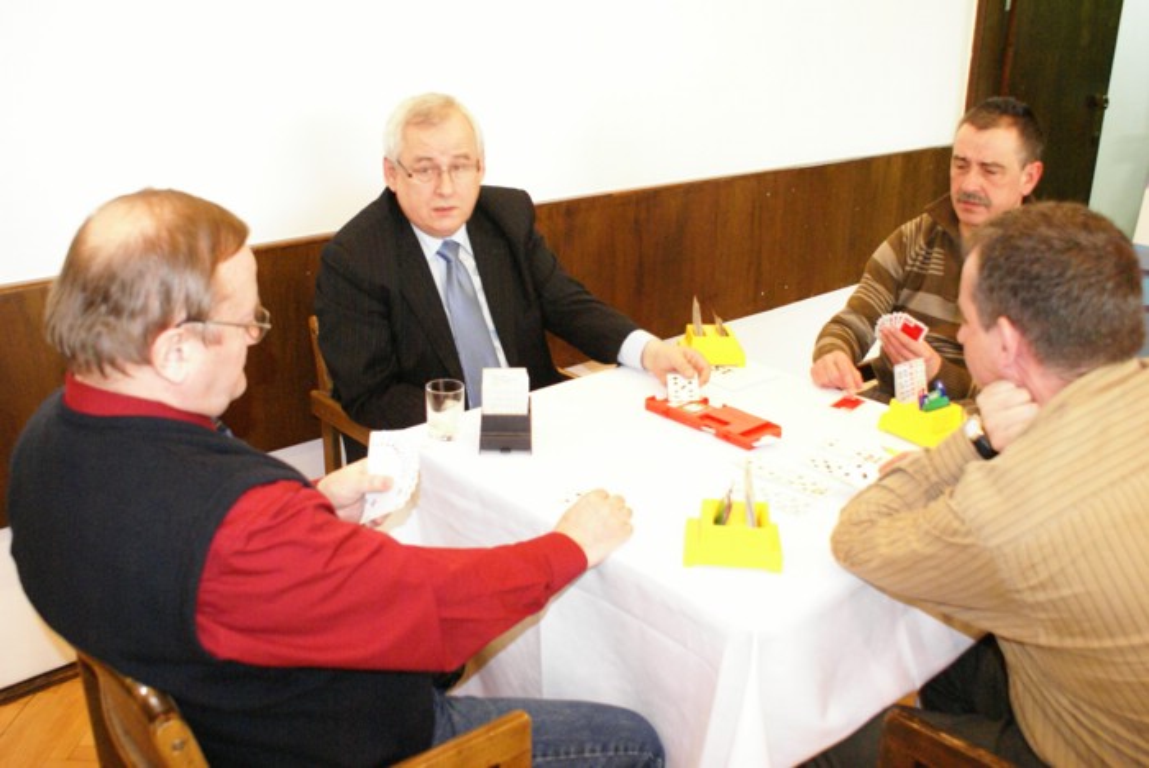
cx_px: 574
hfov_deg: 57.2
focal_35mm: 33
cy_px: 384
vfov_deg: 40.0
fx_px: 1054
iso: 1600
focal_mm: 22
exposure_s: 1/20
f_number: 4
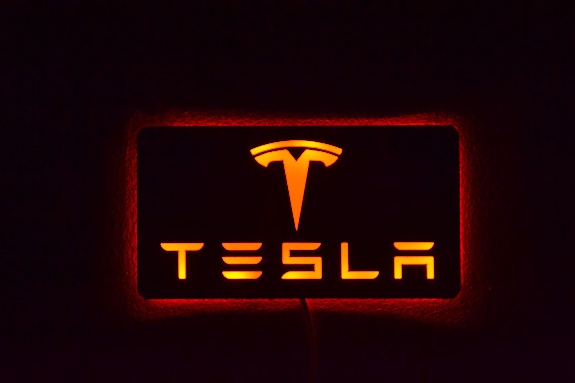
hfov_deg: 28.1
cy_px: 192
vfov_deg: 18.9
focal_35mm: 72
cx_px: 288
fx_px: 1150
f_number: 5.3
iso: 3200
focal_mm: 48
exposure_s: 1/40
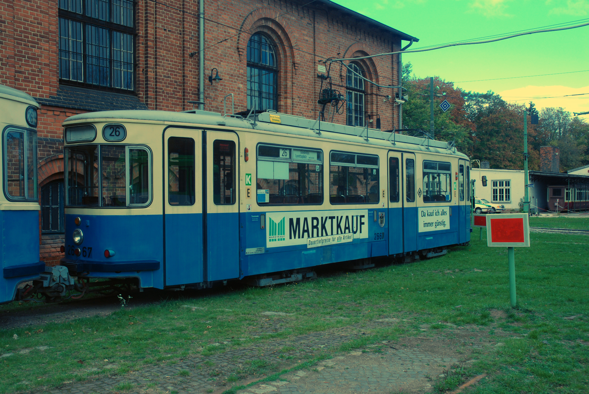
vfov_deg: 35.6
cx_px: 294
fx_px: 614
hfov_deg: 51.2
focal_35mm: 38
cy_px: 197
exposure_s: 1/80
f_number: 11
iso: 250
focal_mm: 25
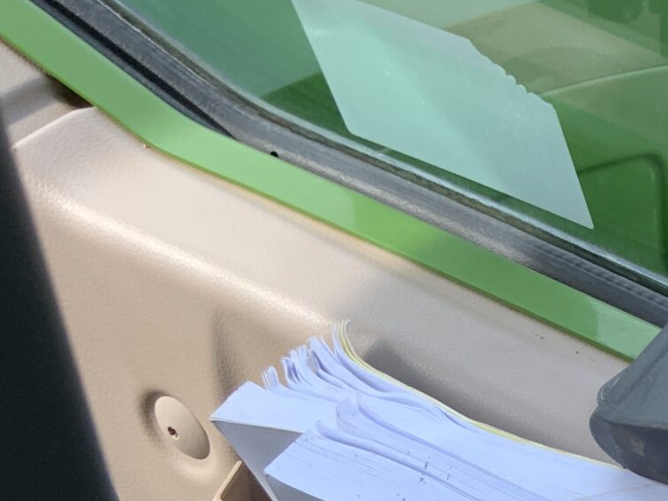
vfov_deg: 14.0
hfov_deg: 17.7
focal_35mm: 99
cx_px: 1010
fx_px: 1910
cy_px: 753
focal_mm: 3
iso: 16
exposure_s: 1/316
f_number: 1.8
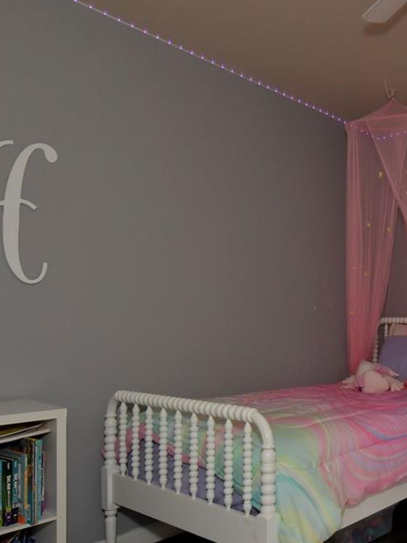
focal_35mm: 33
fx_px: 517
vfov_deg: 54.9
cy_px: 329
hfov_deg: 39.1
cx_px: 384
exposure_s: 1/160
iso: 1250
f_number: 11
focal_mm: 14
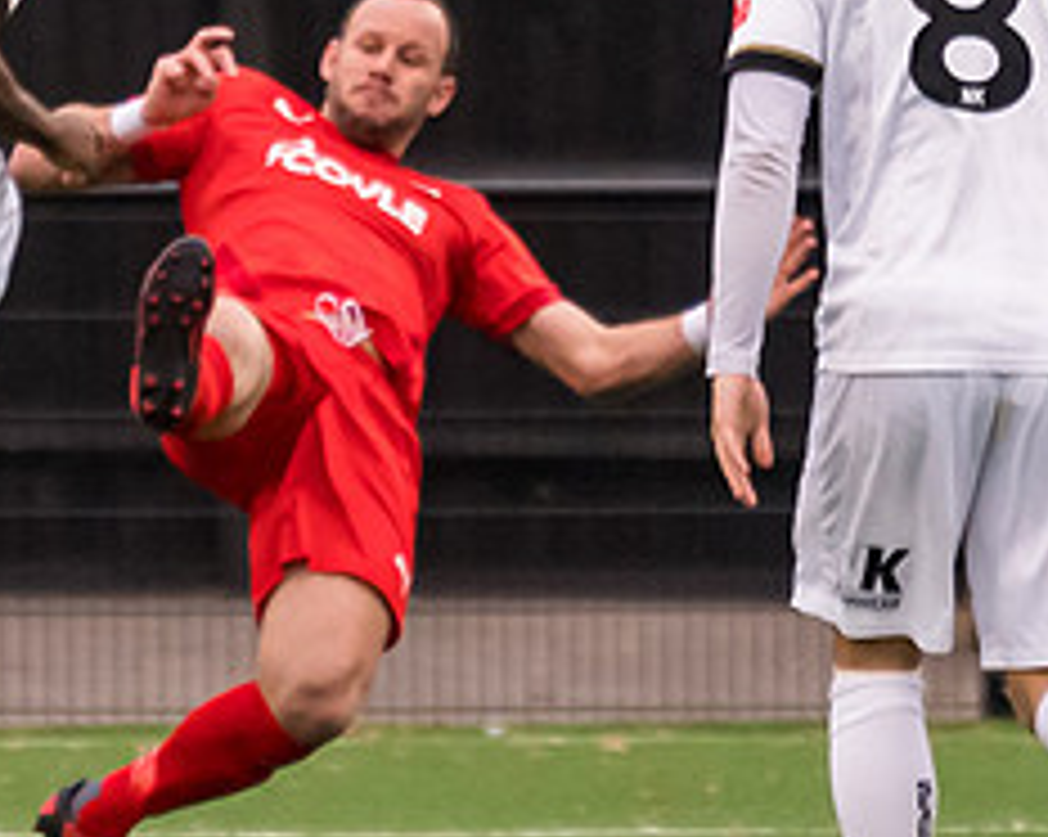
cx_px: -37
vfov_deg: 0.9
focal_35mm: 1764
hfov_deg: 1.1
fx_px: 54668
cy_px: 34
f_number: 4
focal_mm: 280
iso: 2000
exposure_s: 1/1000
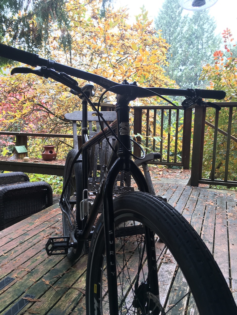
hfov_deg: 48.2
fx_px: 265
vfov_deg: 61.7
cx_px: 118
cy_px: 158
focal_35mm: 29
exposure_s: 1/40
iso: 32
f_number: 2.2
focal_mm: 4.15
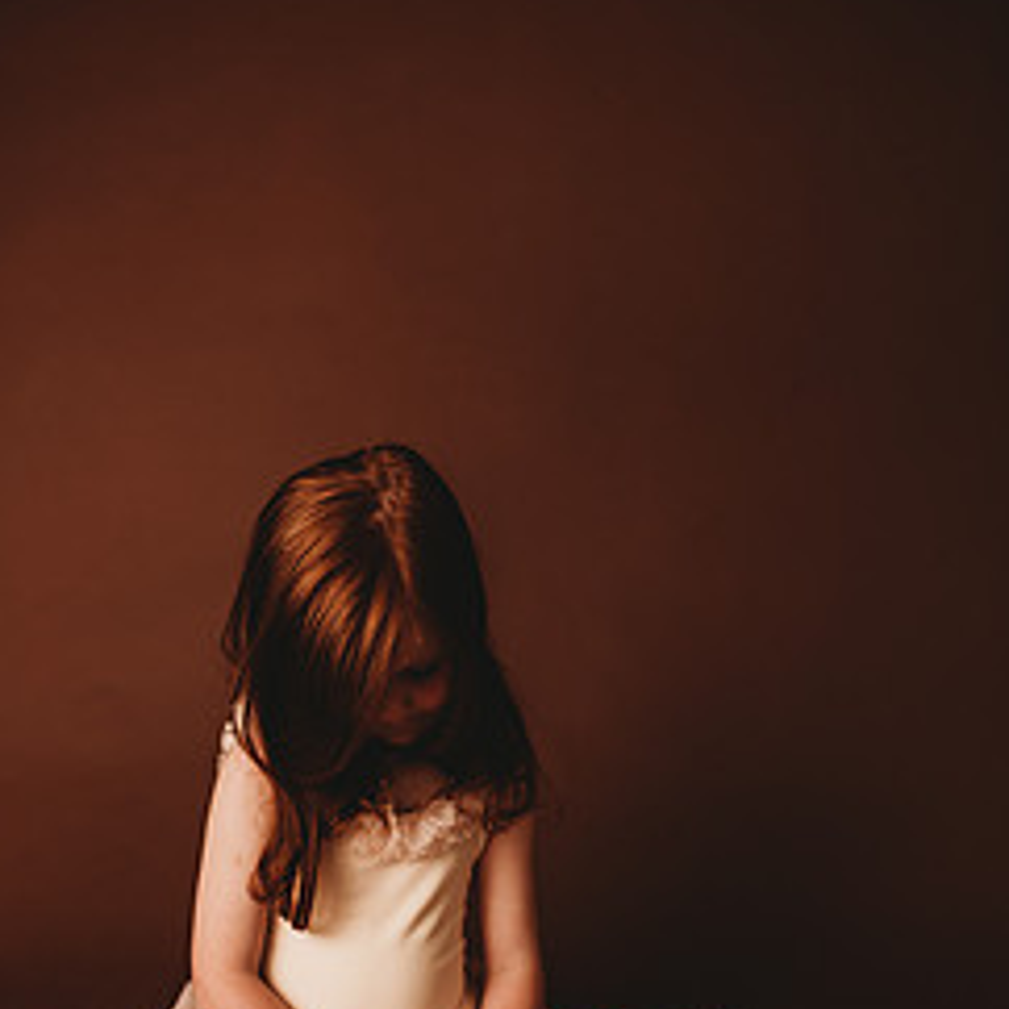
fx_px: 1253
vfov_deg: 42.3
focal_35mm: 38
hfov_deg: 43.8
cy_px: 776
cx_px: 450
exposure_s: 1/160
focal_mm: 24
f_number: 2.8
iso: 100
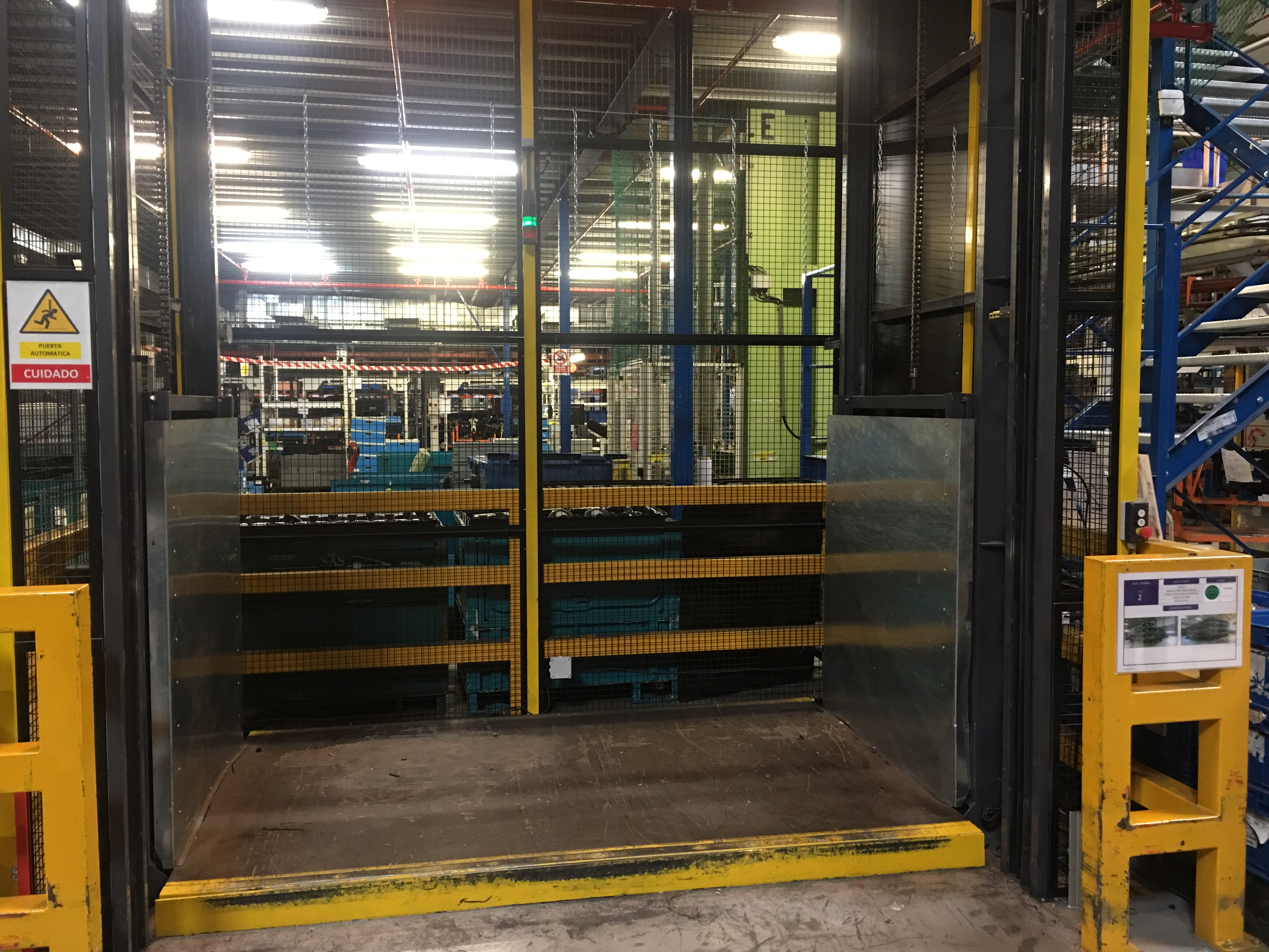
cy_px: 476
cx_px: 634
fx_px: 1063
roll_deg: -0.2
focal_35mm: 29
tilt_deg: -2.6
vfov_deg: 48.2
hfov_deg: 61.7
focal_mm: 4.15
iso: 100
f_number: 2.2
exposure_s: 1/17
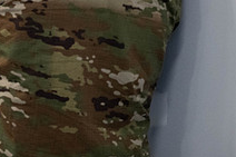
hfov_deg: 10.1
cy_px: -34
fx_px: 1310
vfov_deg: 6.8
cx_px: -57
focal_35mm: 200
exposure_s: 1/400
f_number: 4
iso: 2500
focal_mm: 70
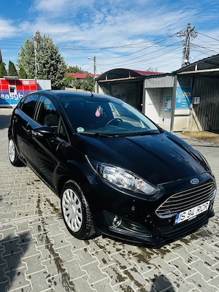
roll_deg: -1.0
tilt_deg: -14.5
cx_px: 110
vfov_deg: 67.3
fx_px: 219
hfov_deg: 53.1
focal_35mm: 26
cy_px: 146
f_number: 1.5
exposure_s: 1/2695
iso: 50
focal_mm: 5.7
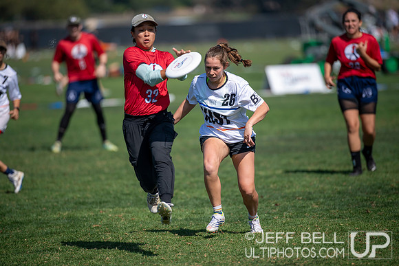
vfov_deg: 4.6
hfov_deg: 6.9
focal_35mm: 300
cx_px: 200
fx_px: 3326
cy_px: 133
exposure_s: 1/2500
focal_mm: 300
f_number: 3.2
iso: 110
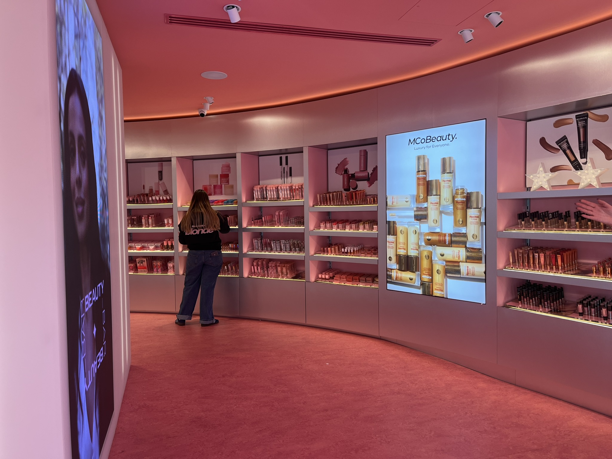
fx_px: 460
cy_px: 230
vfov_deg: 53.1
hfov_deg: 67.3
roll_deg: +0.3
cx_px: 306
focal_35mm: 26
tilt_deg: -2.9
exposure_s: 1/150
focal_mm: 5.1
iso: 40
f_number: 1.6
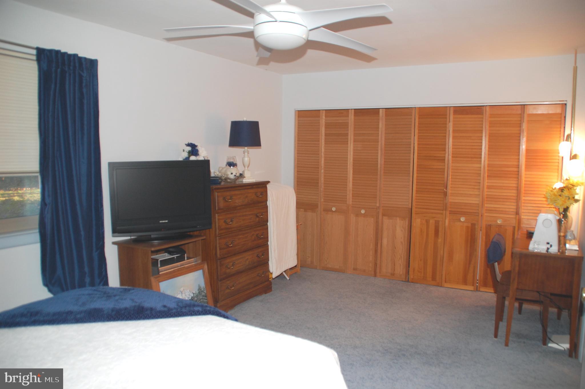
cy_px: 194
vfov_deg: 47.8
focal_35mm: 27
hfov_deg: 67.4
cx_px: 292
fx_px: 438
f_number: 4
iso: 400
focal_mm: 18
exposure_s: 1/60
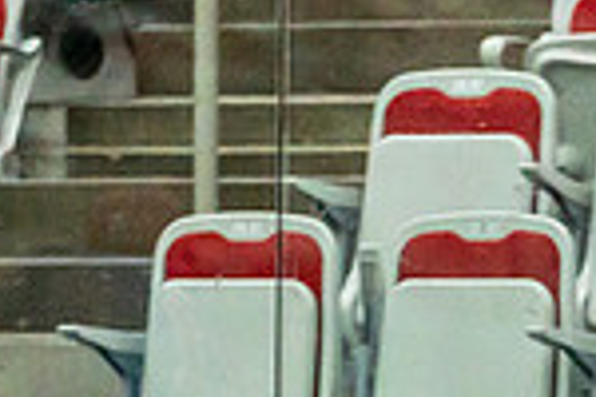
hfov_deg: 1.9
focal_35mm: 1089
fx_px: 18028
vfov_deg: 1.3
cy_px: 937
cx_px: 282
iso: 3200
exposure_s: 1/1250
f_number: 2.8
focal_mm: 200
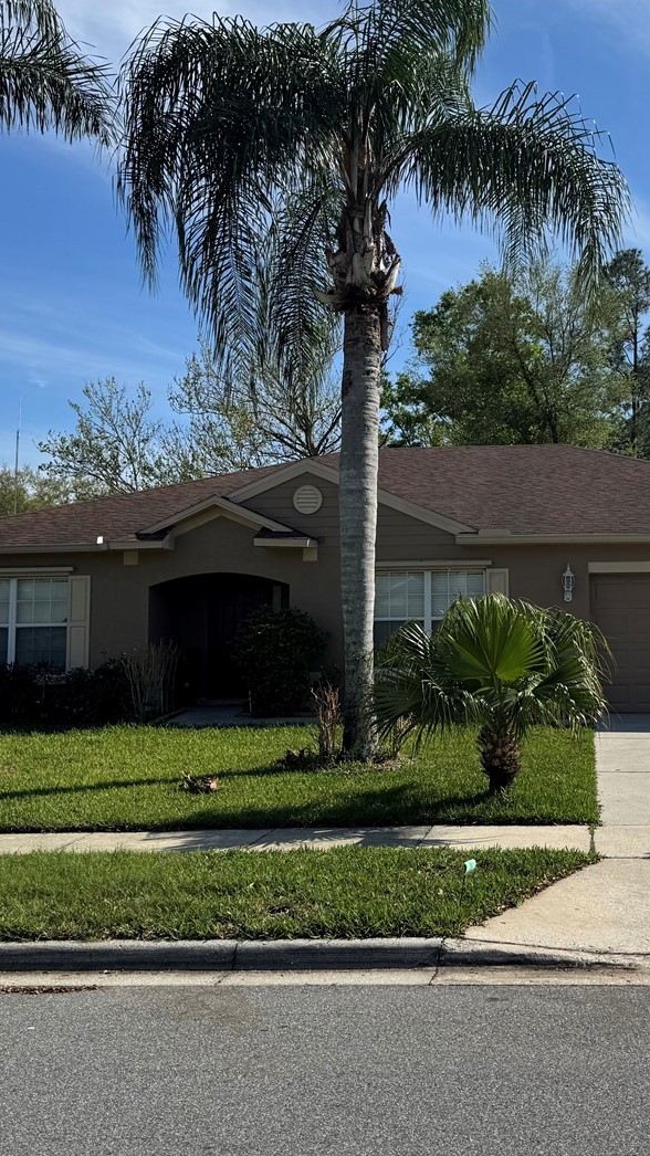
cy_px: 521
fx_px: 1226
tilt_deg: +4.4
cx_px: 479
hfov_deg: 29.3
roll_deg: +1.0
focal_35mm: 40
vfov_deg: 50.4
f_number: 1.78
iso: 80
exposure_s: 1/6410
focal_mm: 6.76
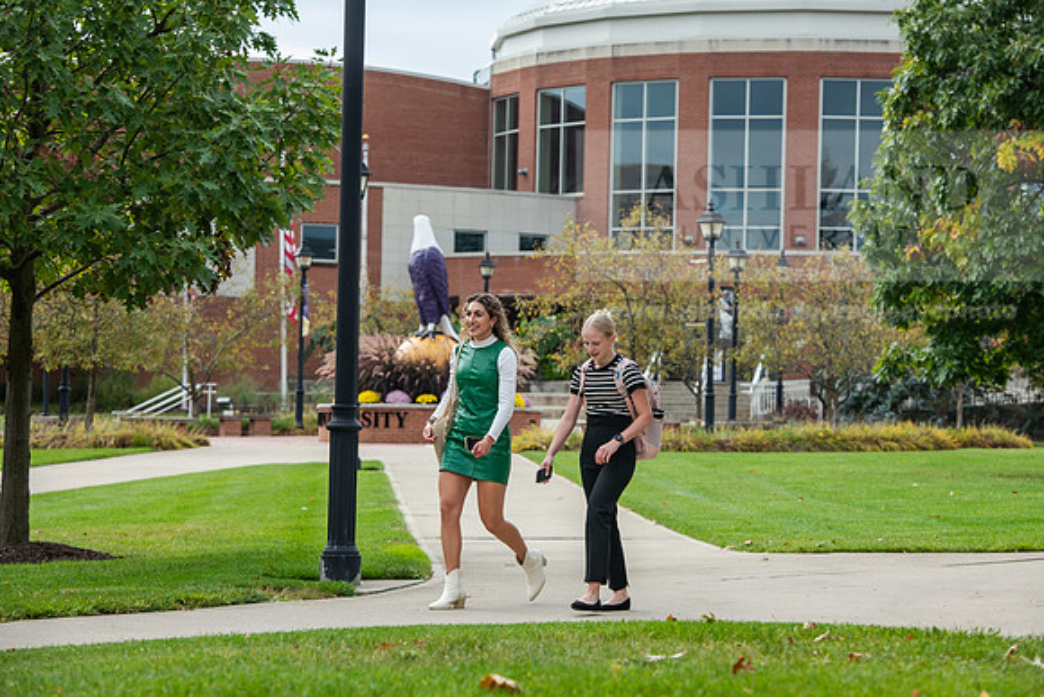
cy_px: 348
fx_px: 3365
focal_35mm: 116
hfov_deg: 17.6
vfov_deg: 11.8
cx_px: 522
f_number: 6.3
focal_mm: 116
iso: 400
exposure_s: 1/500
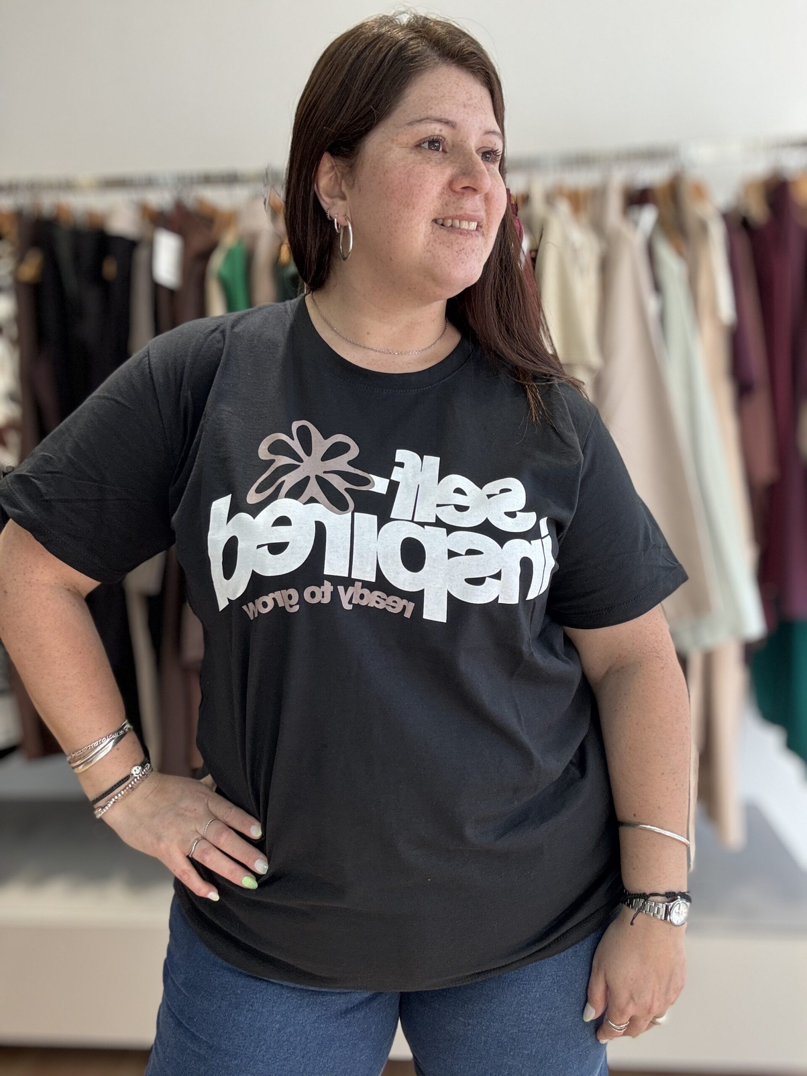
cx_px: 404
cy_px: 538
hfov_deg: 46.8
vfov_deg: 60.0
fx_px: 933
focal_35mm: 30
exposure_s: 1/100
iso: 50
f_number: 1.9
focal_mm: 2.69
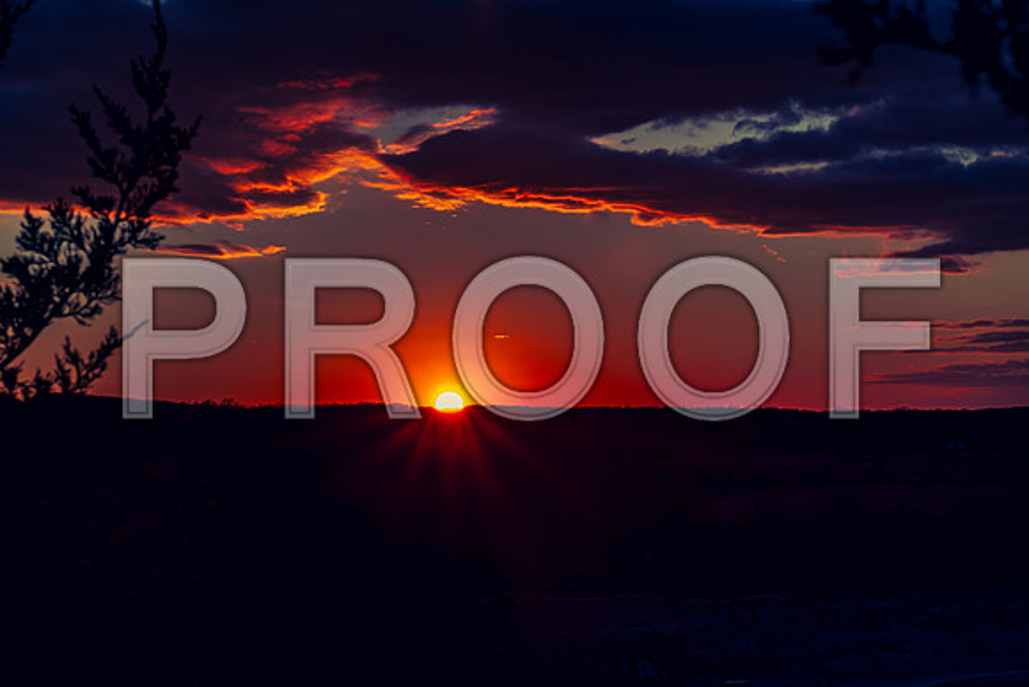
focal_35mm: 93
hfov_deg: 22.0
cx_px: 514
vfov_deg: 14.8
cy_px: 344
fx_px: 2648
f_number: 13
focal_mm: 60
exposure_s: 1/200
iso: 100
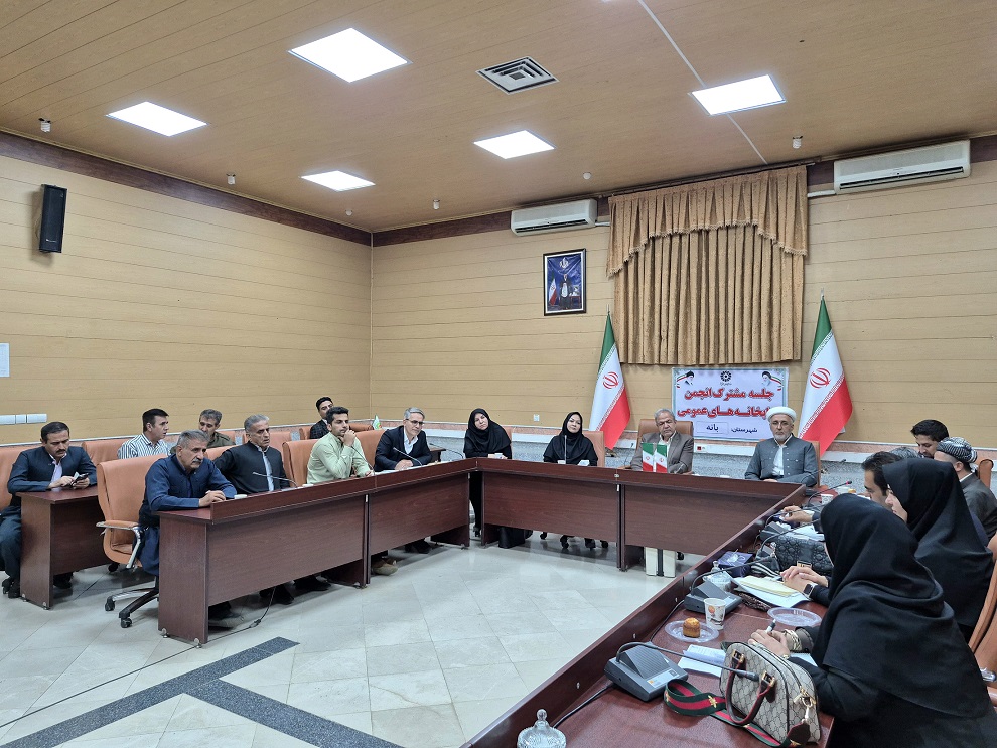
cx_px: 498
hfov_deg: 73.9
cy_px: 374
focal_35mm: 23
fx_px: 663
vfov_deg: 58.9
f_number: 1.8
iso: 200
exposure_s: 1/182
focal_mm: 5.4
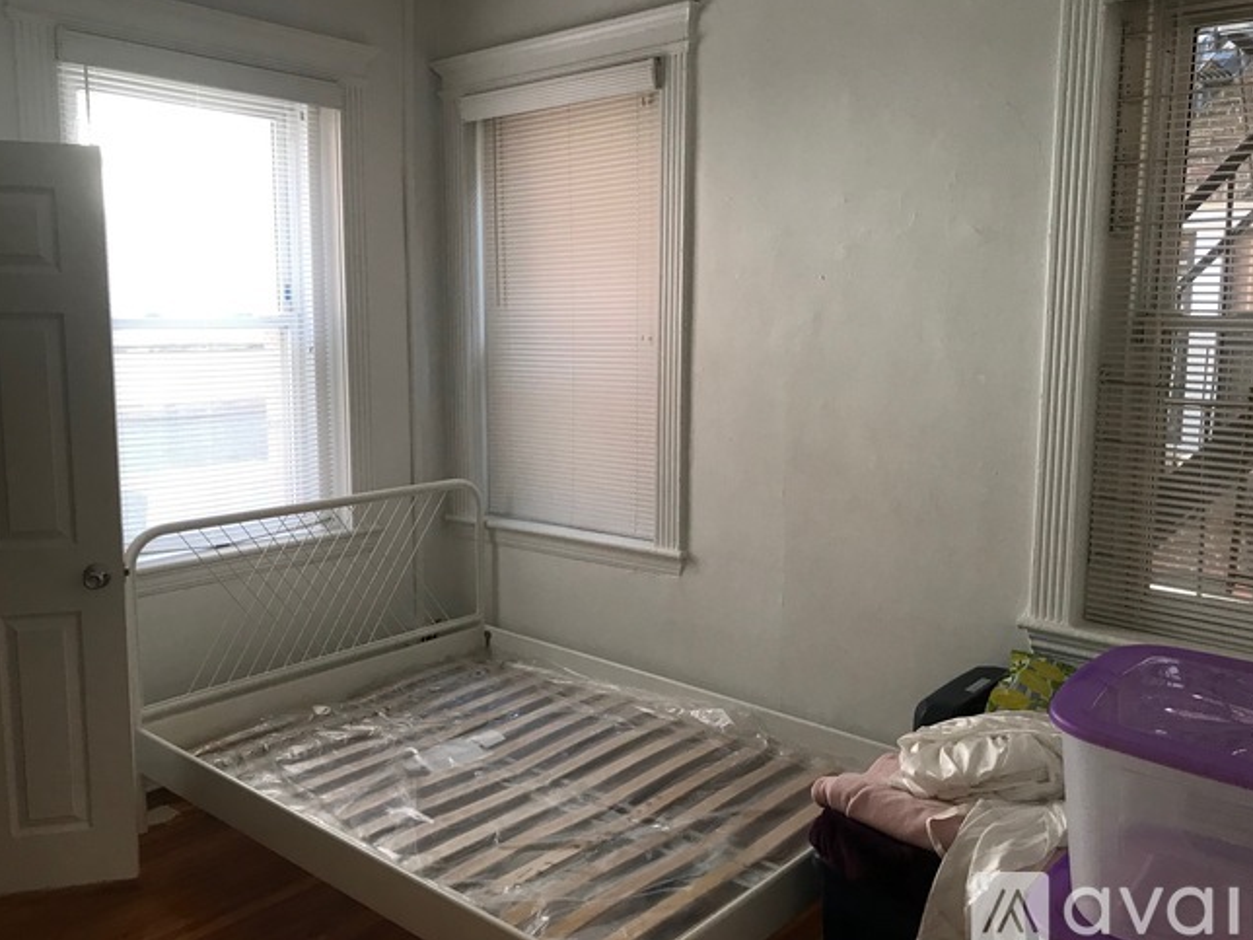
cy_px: 463
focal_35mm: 29
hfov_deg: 61.7
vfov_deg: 48.2
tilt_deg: -6.0
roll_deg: -0.3
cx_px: 637
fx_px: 1050
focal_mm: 3.99
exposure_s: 1/30
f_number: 1.8
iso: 25
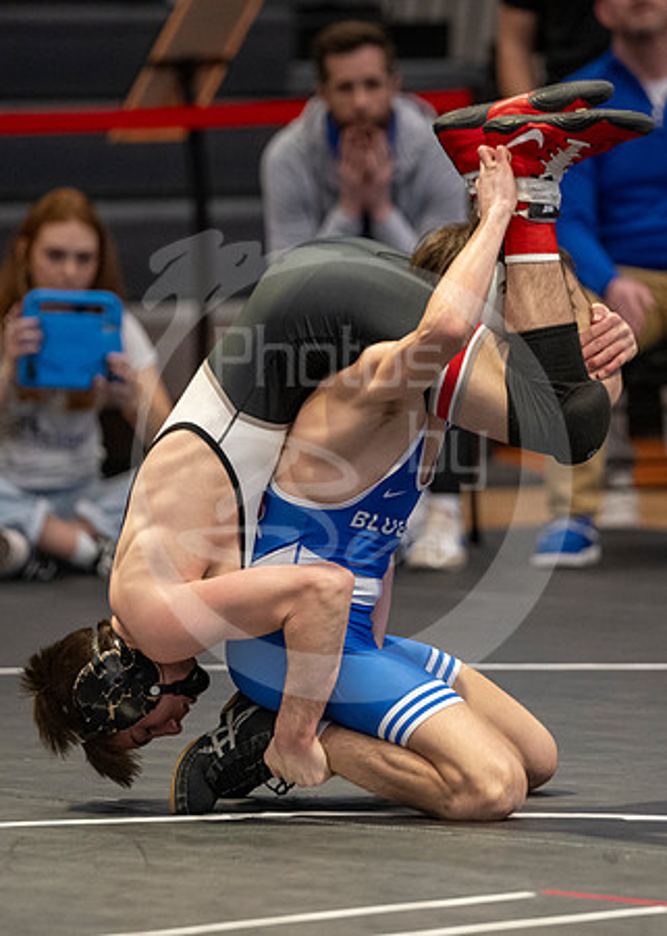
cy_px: 594
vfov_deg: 5.4
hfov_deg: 3.9
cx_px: 413
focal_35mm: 373
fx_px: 9905
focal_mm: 200
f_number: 2.8
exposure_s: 1/1000
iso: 3200
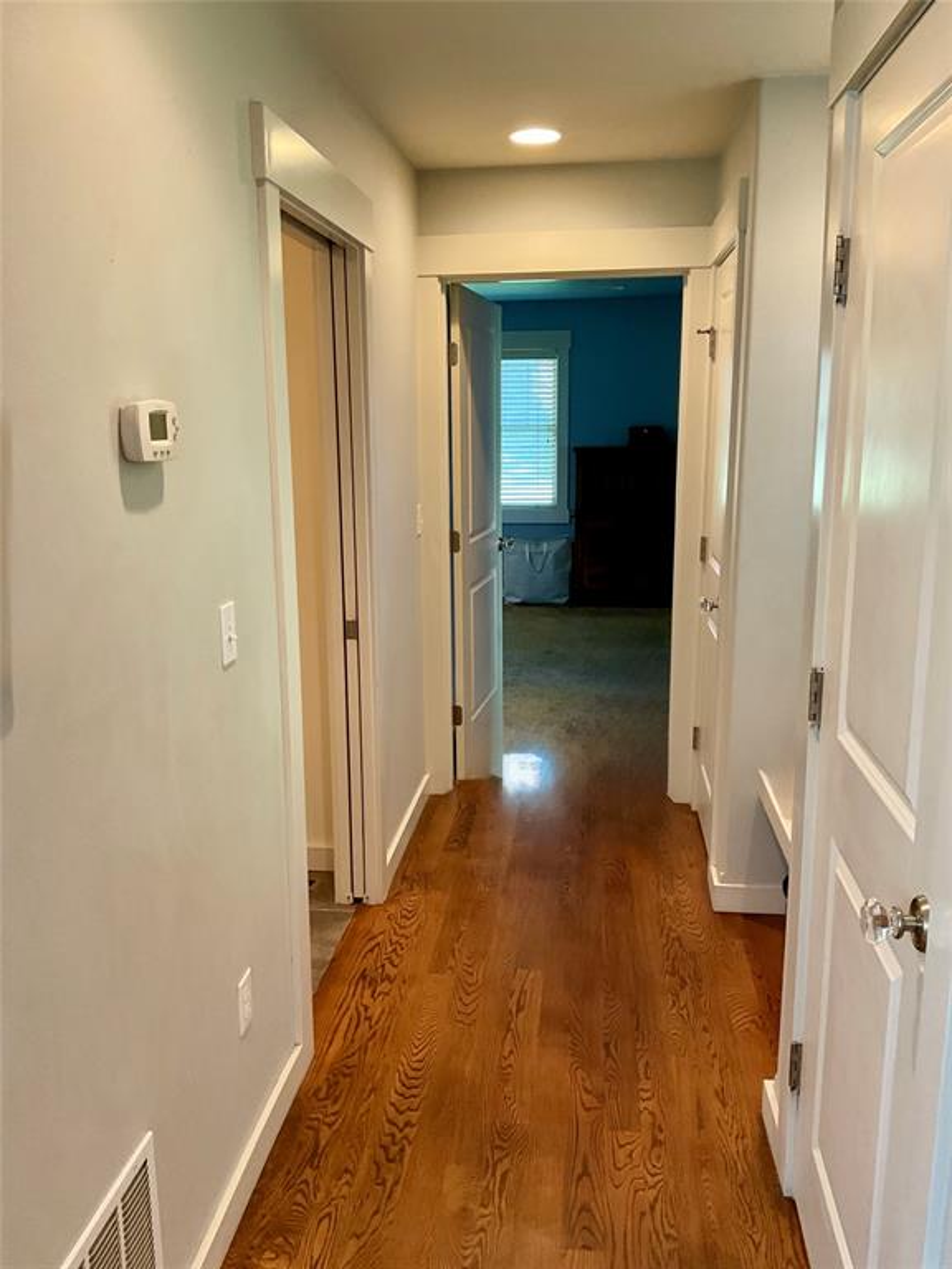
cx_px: 476
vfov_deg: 61.7
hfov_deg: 48.2
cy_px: 634
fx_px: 1063
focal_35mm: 29
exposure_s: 1/60
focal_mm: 3
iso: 125
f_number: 1.8
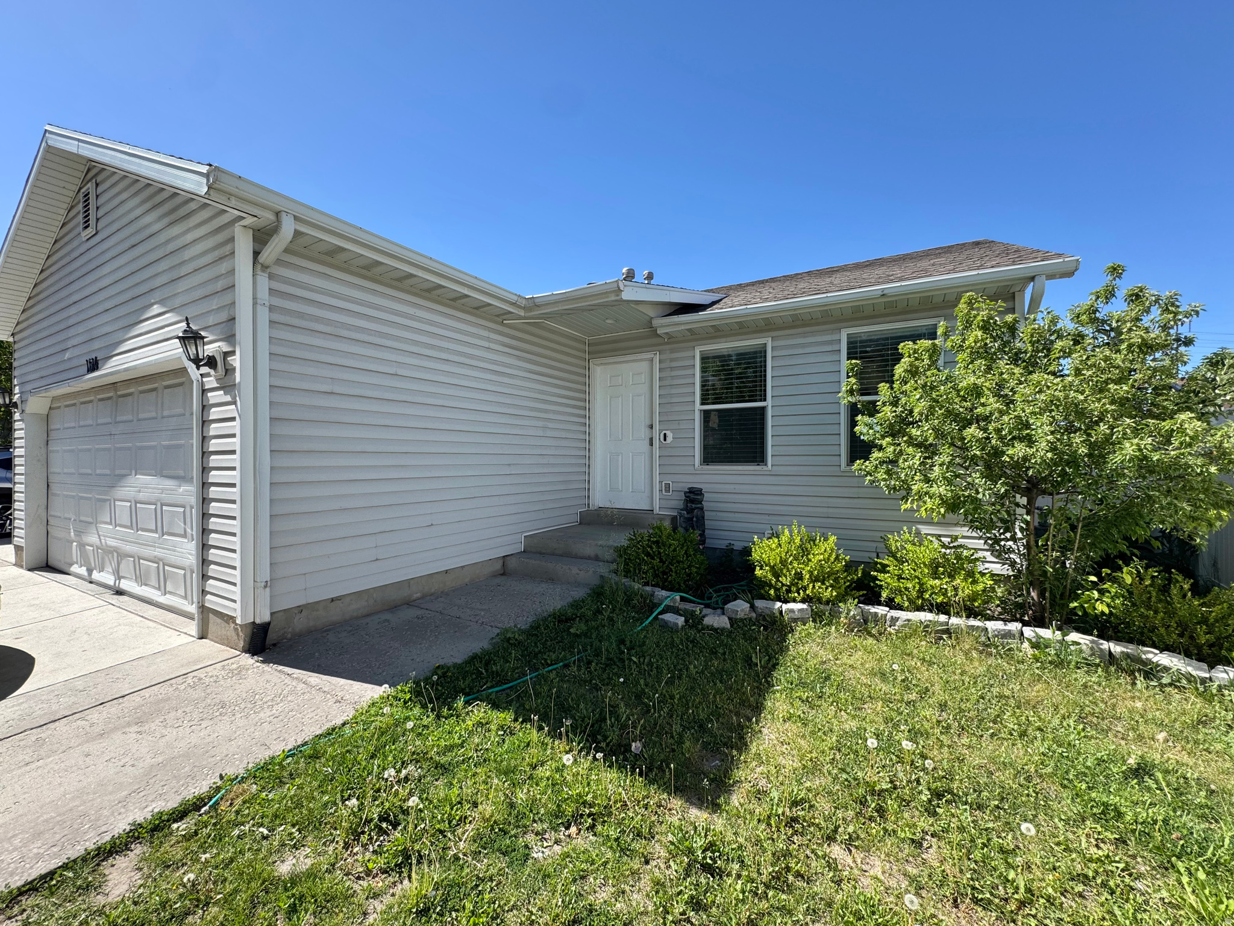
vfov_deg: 85.7
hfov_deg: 102.1
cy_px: 463
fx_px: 499
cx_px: 617
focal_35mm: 14
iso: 40
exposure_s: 1/707
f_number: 2.2
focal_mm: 2.22
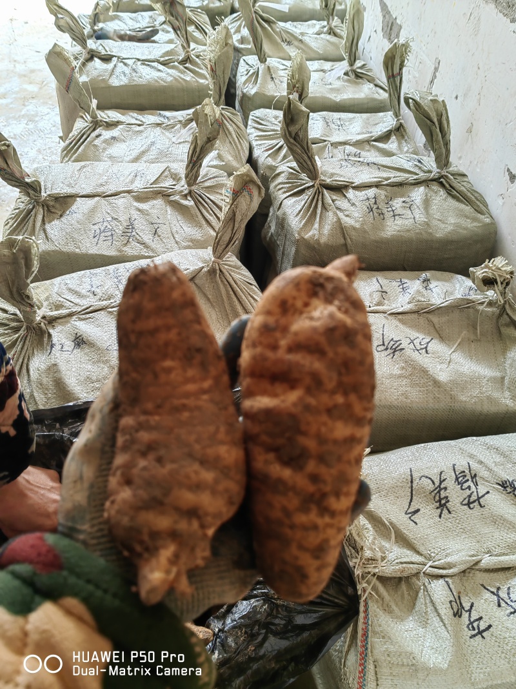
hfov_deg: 51.3
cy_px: 344
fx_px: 537
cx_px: 258
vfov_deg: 65.3
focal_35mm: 27
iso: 50
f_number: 1.8
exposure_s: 1/110
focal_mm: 5.54
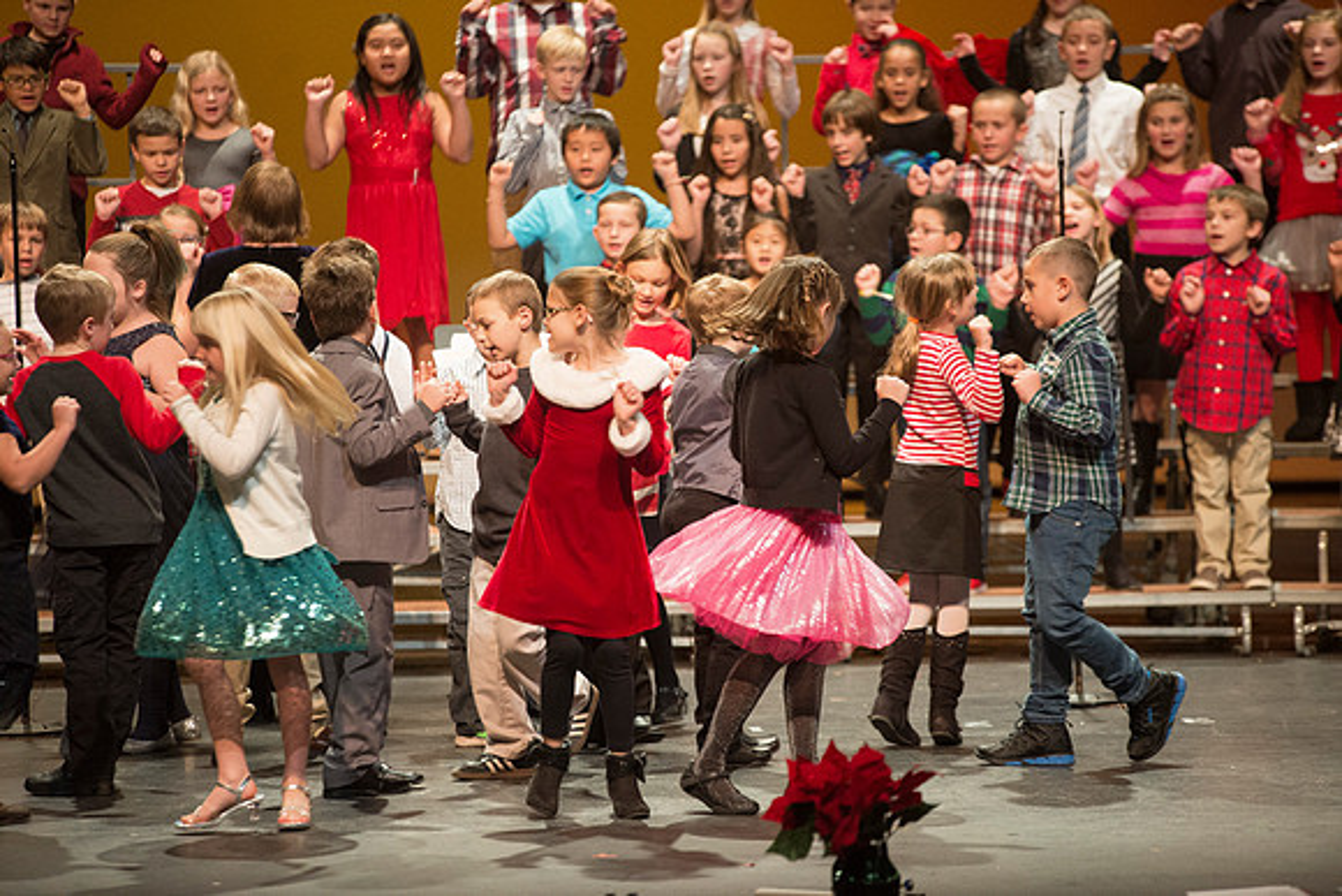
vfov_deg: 6.9
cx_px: 671
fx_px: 7457
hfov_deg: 10.3
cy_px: 448
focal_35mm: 200
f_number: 2.8
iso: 2500
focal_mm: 200
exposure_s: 1/200
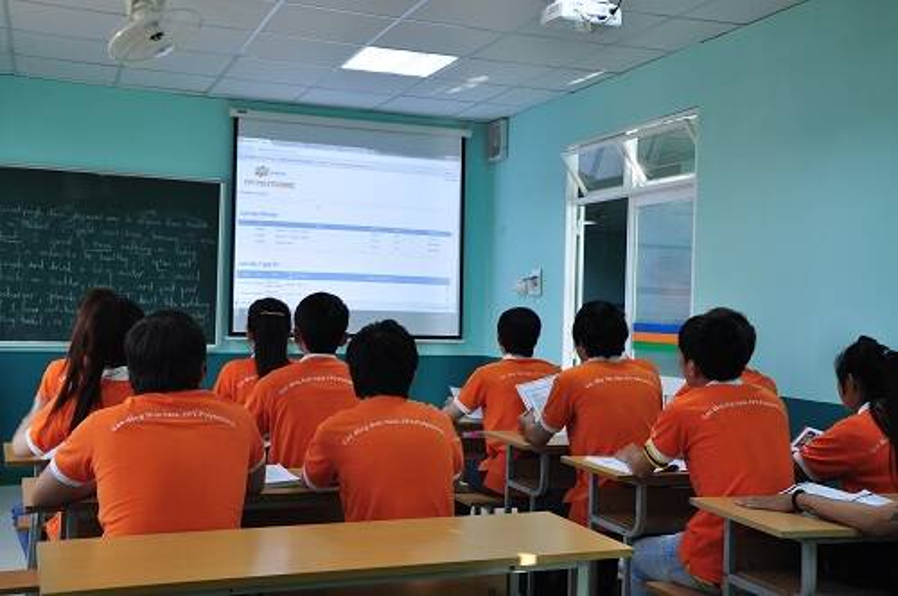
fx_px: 1046
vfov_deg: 31.8
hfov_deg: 46.5
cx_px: 449
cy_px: 298
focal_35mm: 42
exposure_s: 1/25
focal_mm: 28
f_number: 7.1
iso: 400
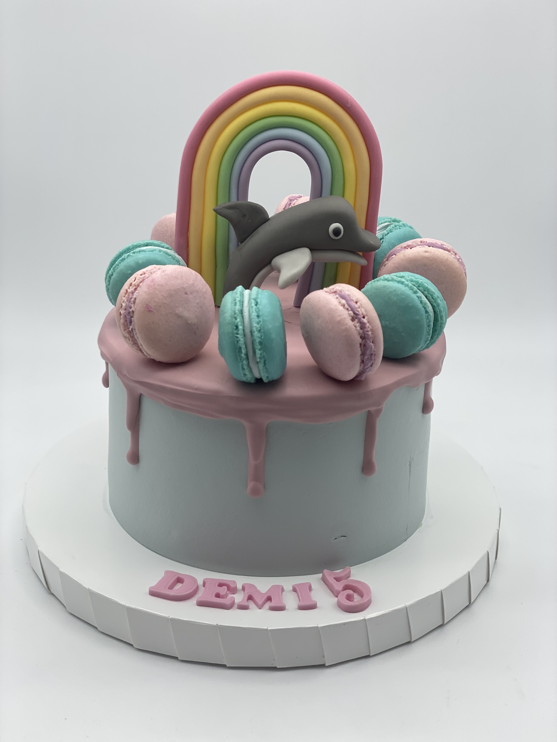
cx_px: 278
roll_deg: -1.6
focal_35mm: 52
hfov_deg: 28.0
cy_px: 371
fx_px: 1116
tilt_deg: -22.7
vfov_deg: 36.8
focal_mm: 6
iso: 20
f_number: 2
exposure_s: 1/165
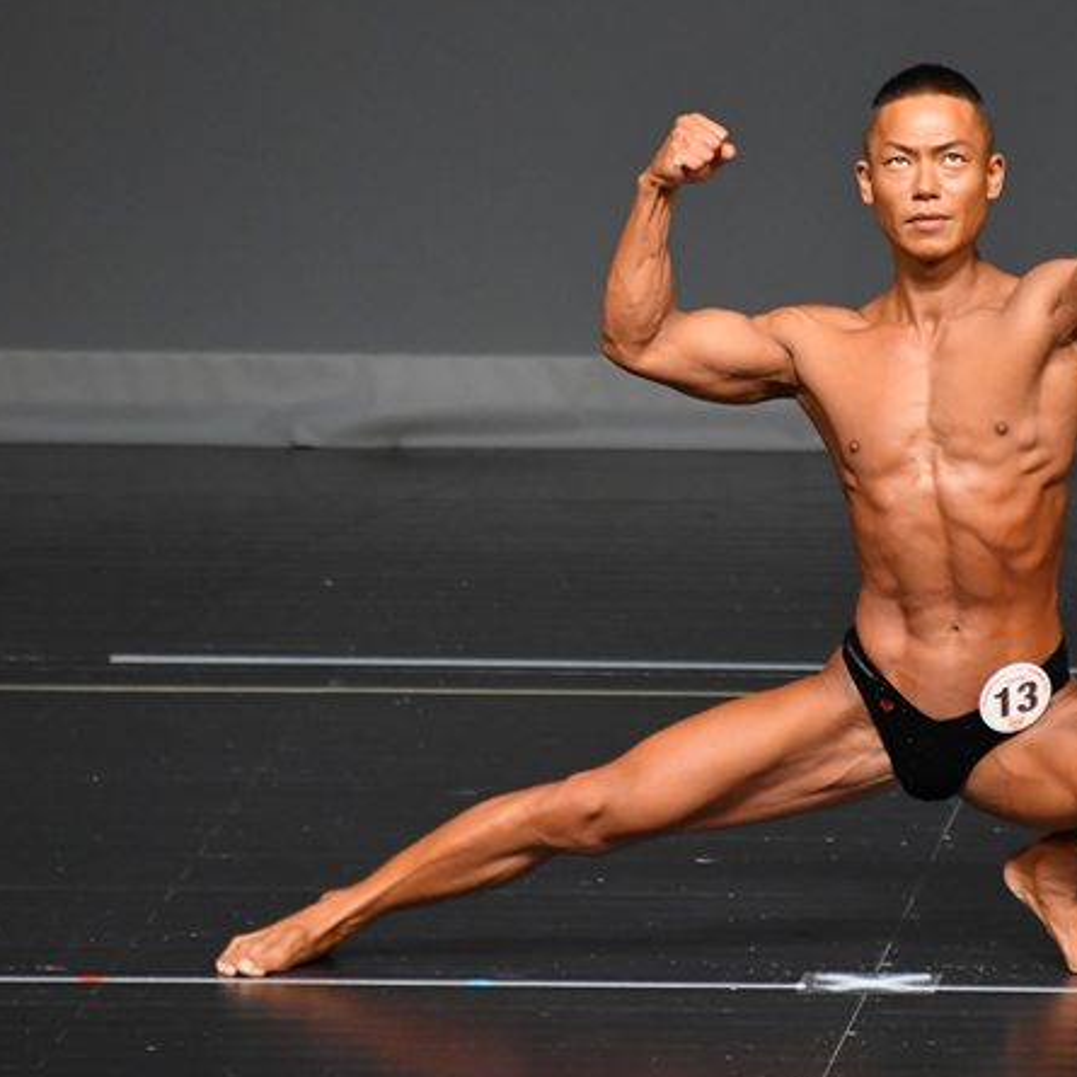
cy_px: 482
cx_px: 870
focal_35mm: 666
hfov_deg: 2.6
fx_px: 23443
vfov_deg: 2.6
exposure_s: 1/400
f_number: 5.6
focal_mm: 300
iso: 2500
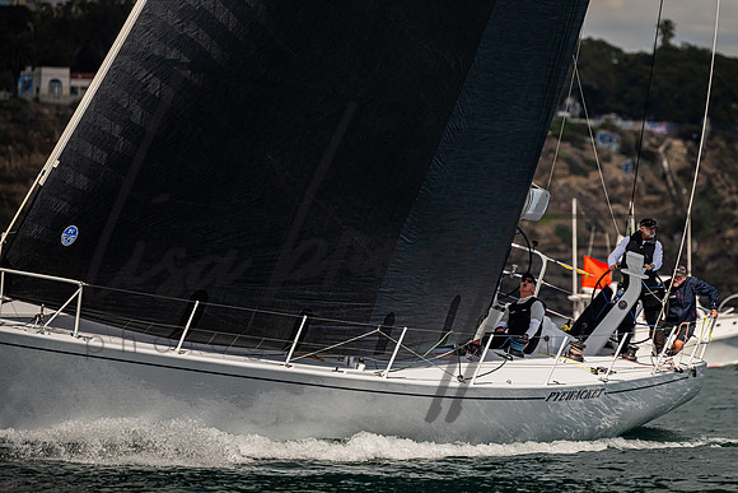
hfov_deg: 4.0
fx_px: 10559
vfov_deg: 2.7
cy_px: 176
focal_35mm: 515
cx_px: 475
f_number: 5.6
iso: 400
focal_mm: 400
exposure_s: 1/5000
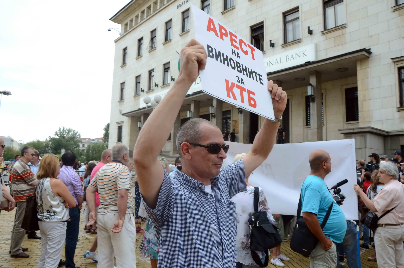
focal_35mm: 27
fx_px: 302
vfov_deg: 47.7
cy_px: 134
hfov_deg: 67.5
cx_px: 202
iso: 160
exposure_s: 1/160
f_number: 7.1
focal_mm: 18
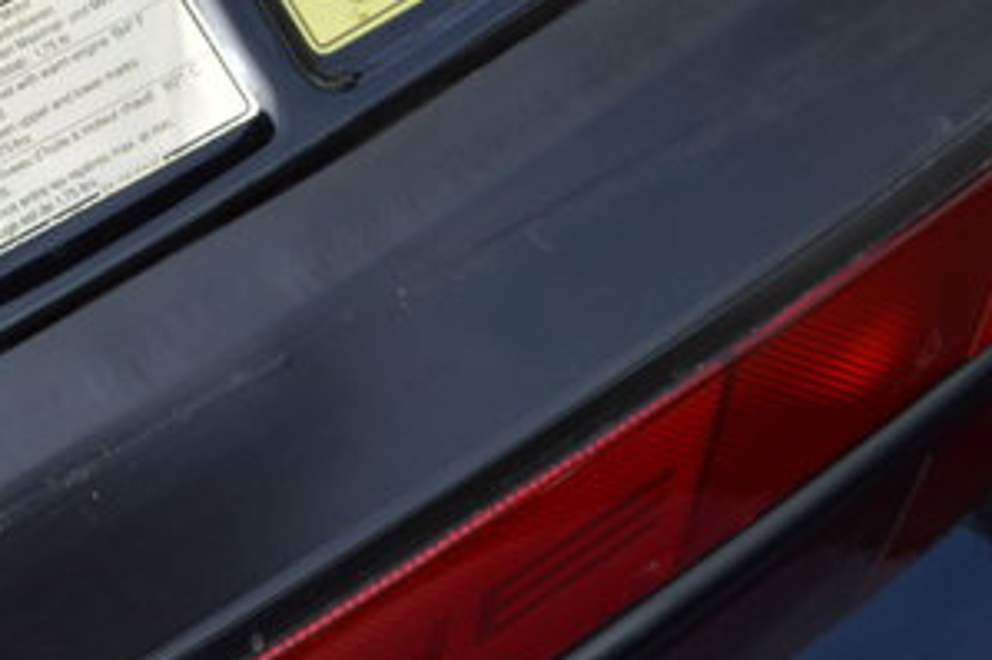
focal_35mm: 154
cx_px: -252
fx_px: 4241
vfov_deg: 8.9
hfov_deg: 12.9
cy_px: 327
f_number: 7.1
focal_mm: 40
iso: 100
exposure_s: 1/200
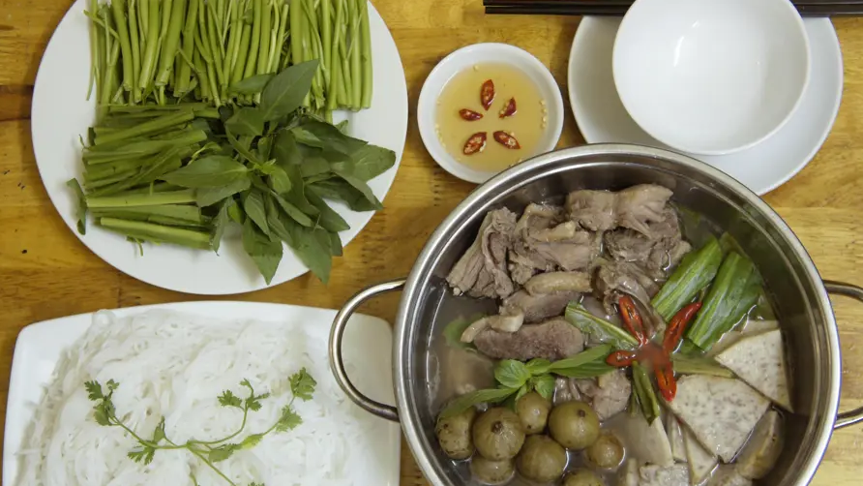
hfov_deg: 33.5
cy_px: 276
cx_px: 433
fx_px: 1432
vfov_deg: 19.2
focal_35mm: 63
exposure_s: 1/60
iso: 1250
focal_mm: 37
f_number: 4.5
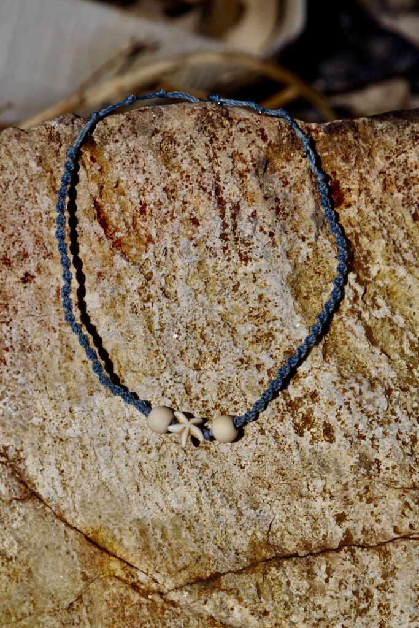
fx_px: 1832
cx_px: 210
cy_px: 314
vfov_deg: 19.5
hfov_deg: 13.0
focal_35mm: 105
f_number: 11
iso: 100
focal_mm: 105
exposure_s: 1/500
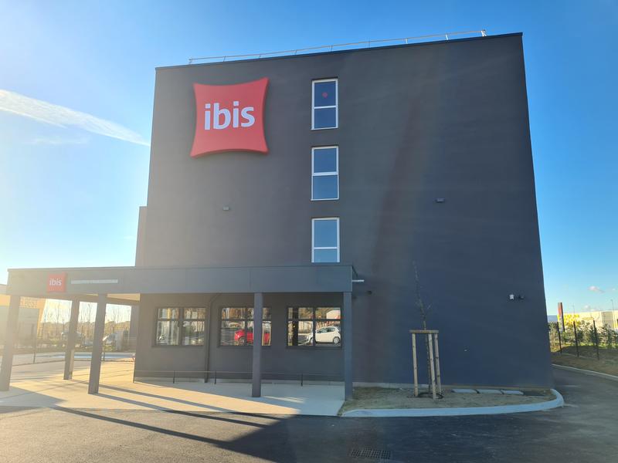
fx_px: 464
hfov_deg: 67.3
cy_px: 232
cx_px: 309
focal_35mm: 26
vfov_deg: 53.1
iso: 50
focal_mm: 5.4
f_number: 1.8
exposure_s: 1/842
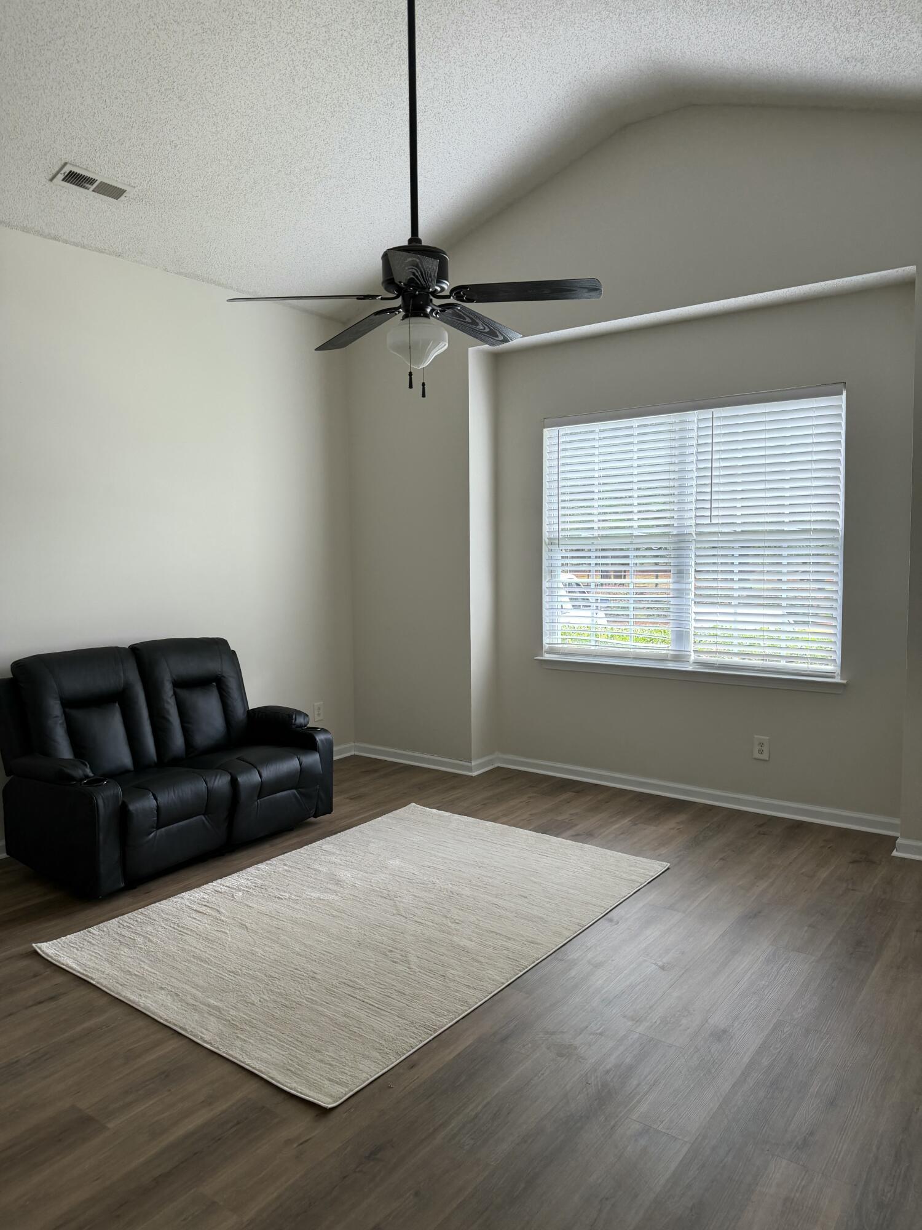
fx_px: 852
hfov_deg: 56.8
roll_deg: +1.4
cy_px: 615
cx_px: 461
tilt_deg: -3.0
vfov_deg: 71.6
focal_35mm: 24
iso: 160
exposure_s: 1/121
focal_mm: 6.76
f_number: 1.78
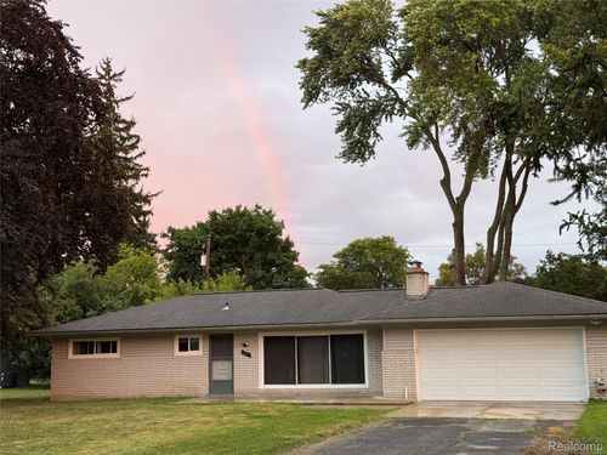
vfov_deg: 30.3
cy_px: 228
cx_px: 304
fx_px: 842
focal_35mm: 48
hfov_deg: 39.7
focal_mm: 6.76
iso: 100
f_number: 1.78
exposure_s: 1/61
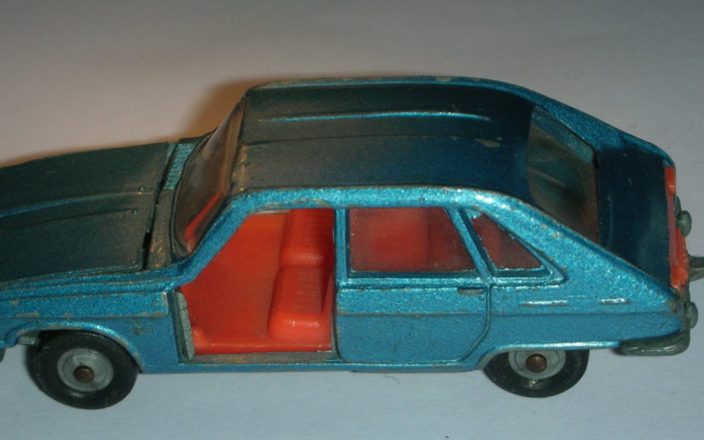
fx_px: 2610
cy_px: 312
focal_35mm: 136
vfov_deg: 9.6
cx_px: 347
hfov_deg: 15.4
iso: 50
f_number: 15.1
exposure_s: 1/120
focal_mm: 17.4
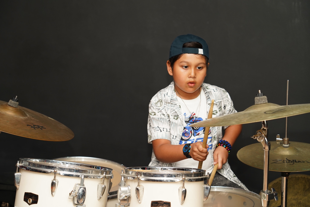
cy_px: 104
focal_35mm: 82
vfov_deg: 16.7
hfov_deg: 24.8
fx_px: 706
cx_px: 155
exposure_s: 1/125
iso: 640
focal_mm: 82
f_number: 5.6
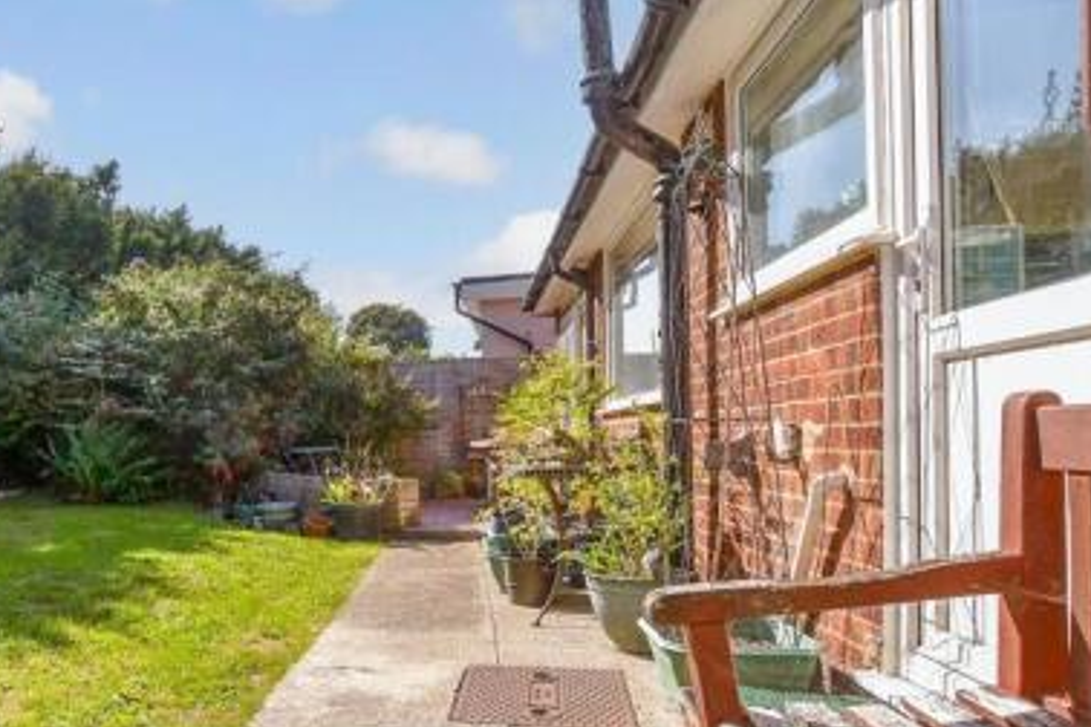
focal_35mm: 26
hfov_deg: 63.3
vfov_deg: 49.2
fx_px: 788
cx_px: 215
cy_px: 440
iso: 160
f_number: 8
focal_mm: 10
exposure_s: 1/250
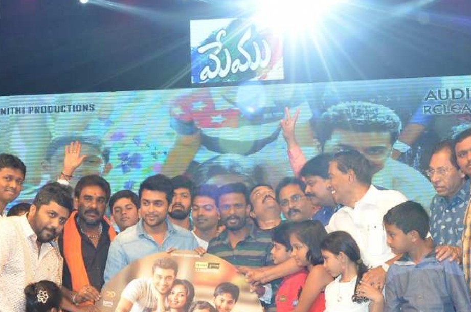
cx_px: 186
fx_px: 1204
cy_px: 260
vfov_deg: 14.7
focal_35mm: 92
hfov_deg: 22.1
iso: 1600
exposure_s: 1/125
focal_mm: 25
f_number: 7.1
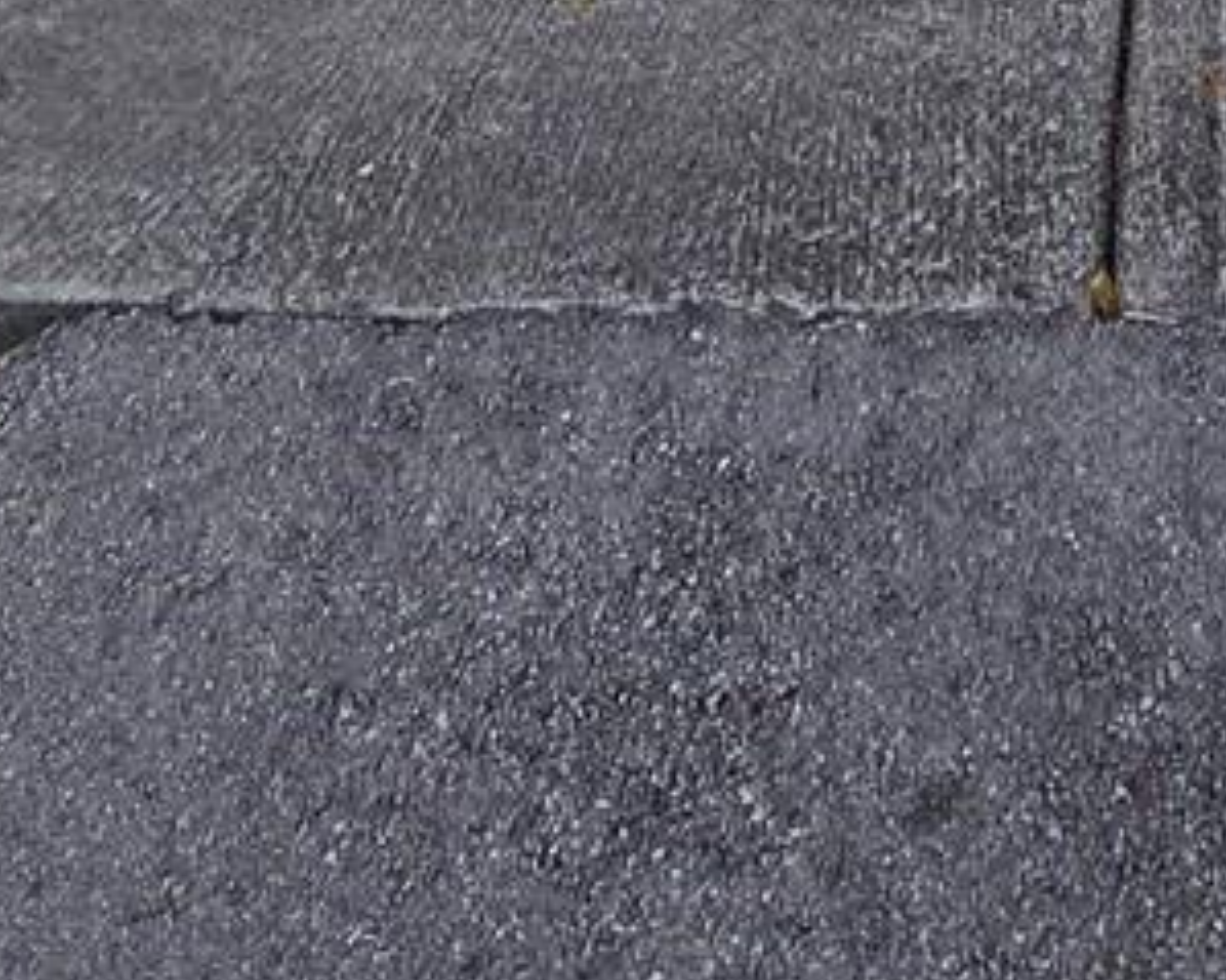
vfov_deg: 15.3
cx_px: 1119
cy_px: -1247
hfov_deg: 26.9
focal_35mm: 68
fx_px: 2467
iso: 64
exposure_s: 1/120
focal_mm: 2.2
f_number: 2.2
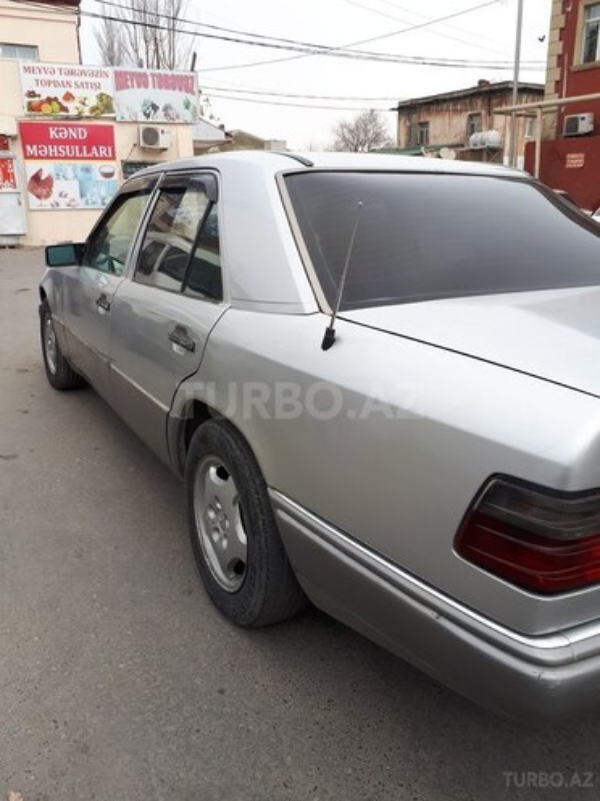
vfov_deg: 65.3
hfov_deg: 51.4
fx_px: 624
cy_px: 400
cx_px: 300
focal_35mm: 27
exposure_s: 1/175
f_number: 1.9
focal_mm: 3.6
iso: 40
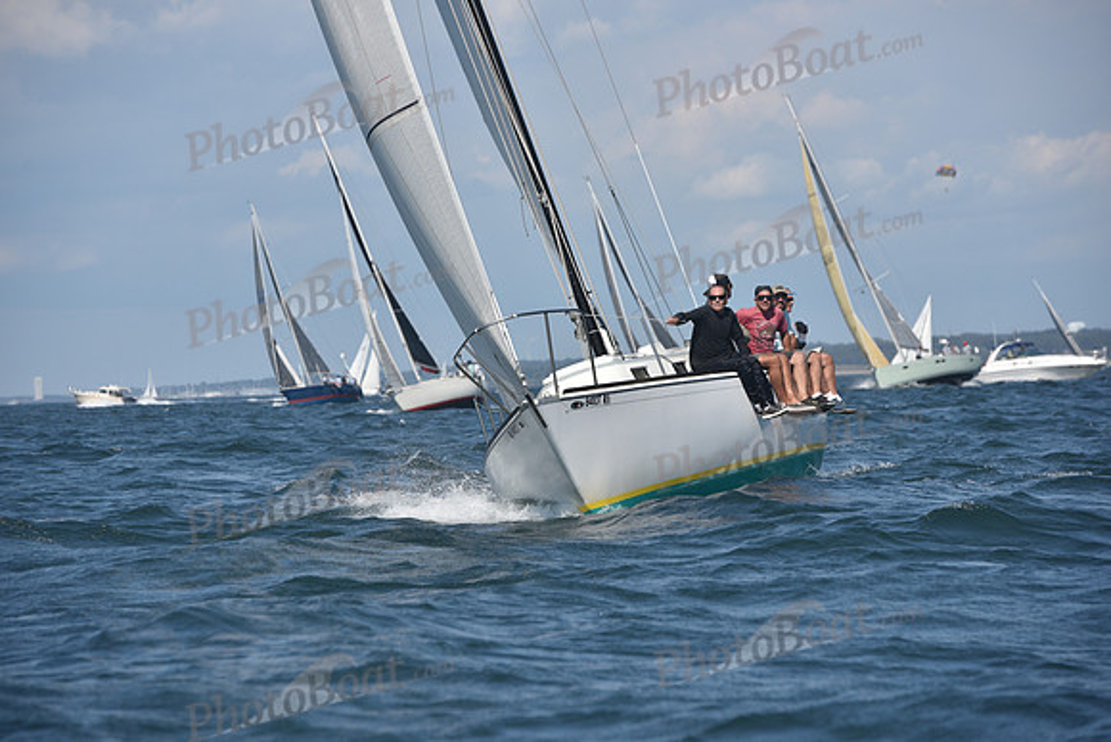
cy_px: 371
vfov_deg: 8.1
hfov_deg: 12.1
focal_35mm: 170
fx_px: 5247
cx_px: 556
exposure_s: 1/1000
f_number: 6.3
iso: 250
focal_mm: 170
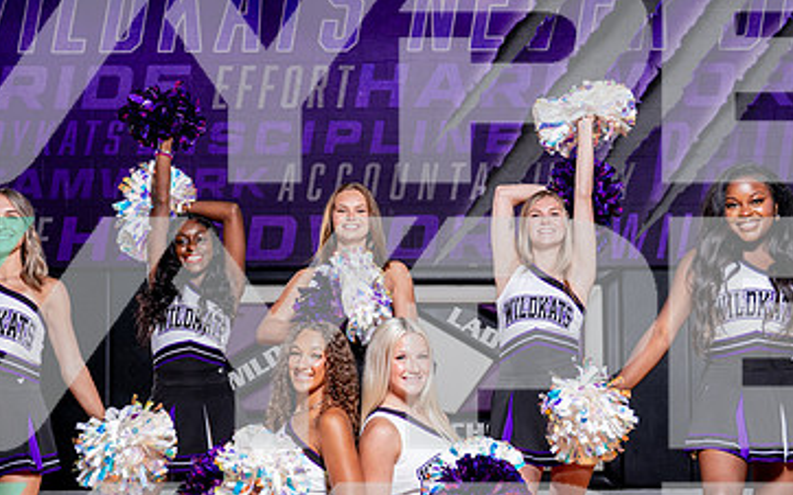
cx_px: 364
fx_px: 1275
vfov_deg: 21.9
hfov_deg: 34.5
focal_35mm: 59
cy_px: 334
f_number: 4
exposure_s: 1/250
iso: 100
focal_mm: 35
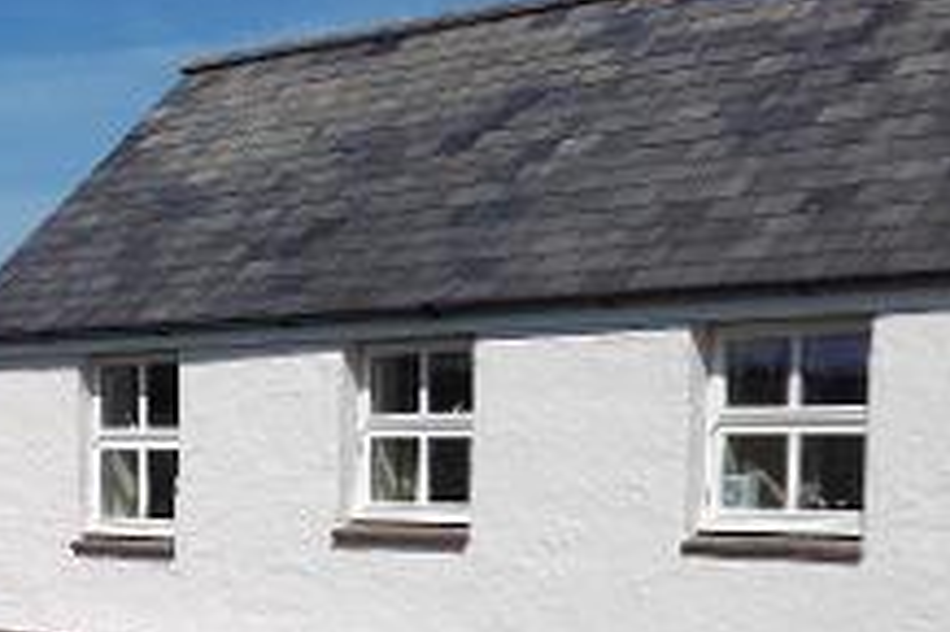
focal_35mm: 74
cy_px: 625
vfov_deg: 18.0
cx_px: -4
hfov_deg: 25.9
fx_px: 1951
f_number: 2.2
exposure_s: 1/2521
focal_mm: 3.31
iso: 50
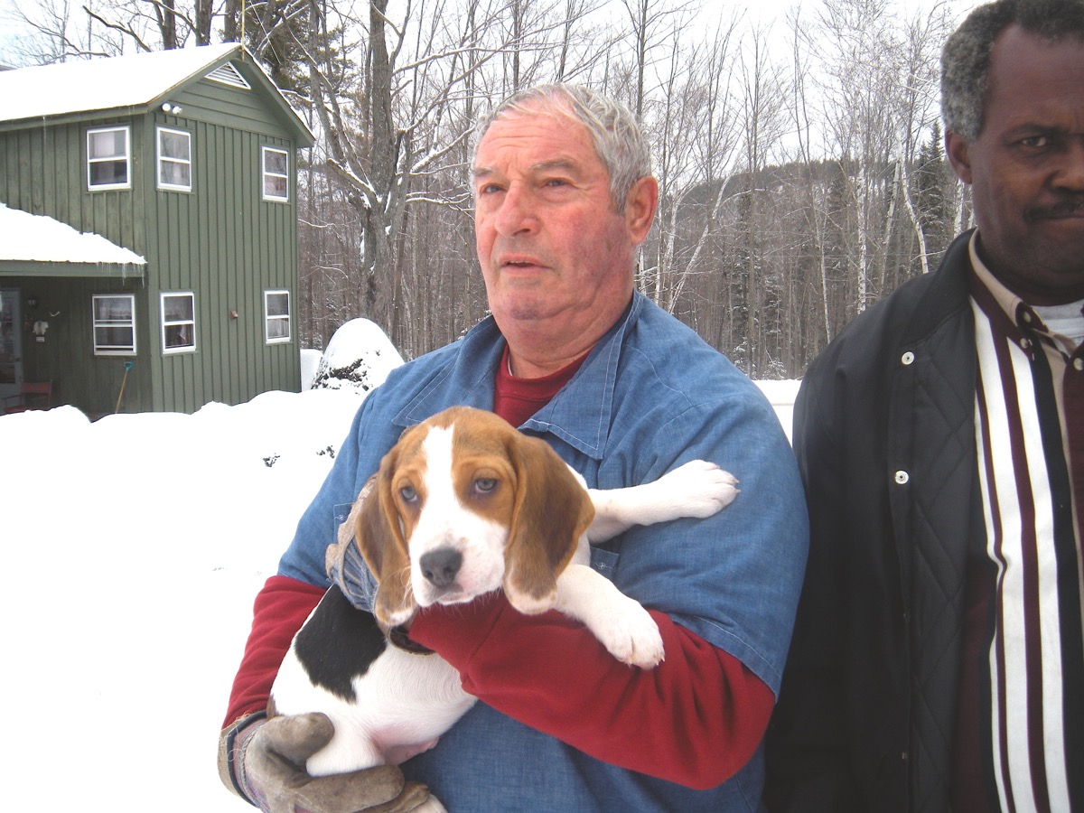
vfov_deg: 40.7
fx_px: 1096
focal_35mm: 35
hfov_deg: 52.6
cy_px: 406
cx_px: 542
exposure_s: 1/81.2
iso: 64
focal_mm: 5.9
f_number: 3.8
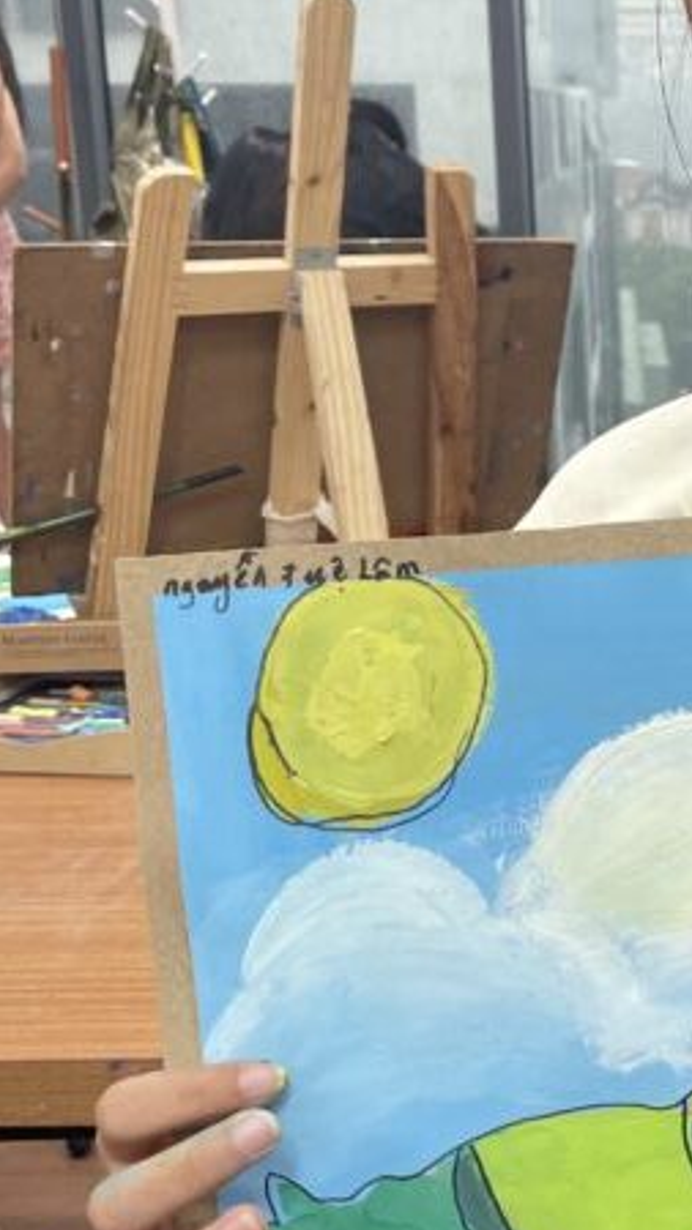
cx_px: 935
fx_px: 2056
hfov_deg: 17.7
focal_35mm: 63
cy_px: 571
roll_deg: +0.6
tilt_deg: -11.8
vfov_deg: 33.3
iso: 100
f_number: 1.6
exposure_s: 1/121
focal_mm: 4.2
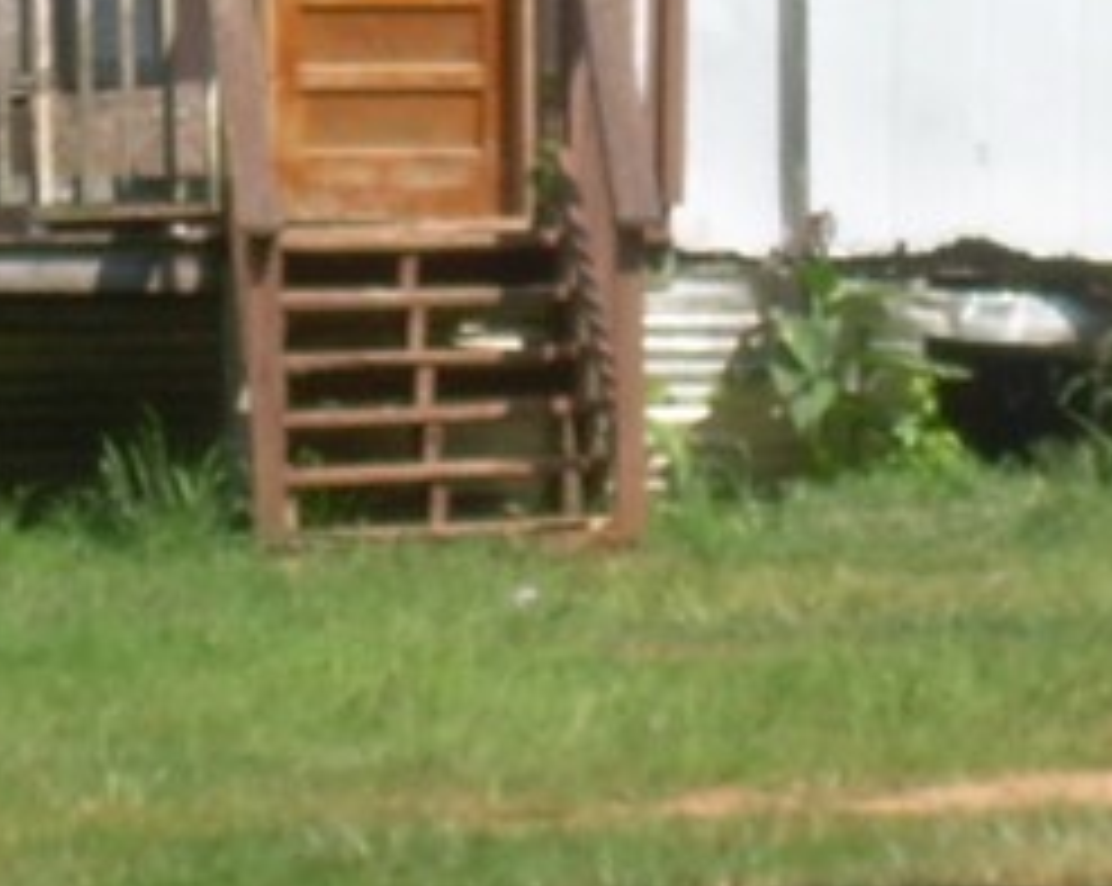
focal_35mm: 446
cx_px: 360
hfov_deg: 4.3
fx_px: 14661
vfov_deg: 3.5
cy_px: -436
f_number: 8
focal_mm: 18.9
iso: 50
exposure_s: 1/115
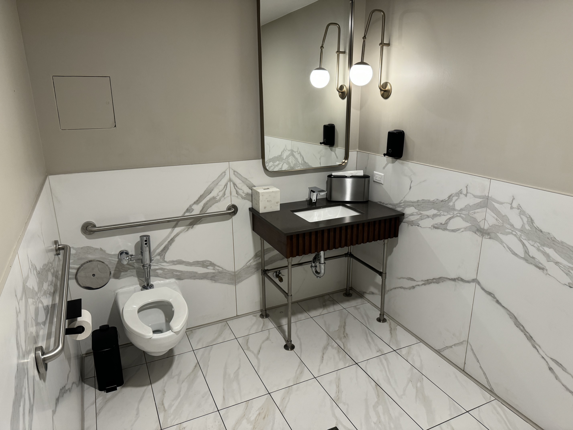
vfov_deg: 56.8
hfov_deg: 71.6
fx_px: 397
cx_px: 286
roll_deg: +0.3
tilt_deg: -17.1
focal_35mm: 24
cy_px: 215
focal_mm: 6.76
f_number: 1.78
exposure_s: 1/60
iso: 200
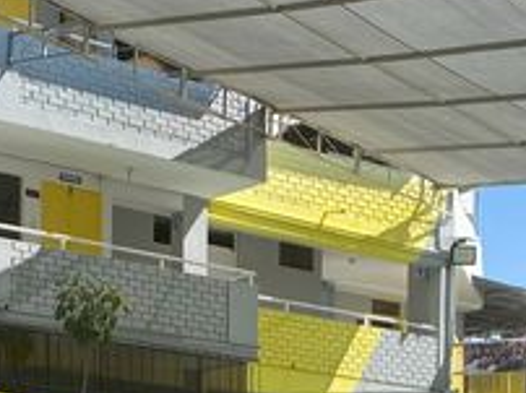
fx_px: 1563
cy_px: 661
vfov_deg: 13.2
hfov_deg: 19.0
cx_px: 404
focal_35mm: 103
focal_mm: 4.25
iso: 32
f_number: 1.8
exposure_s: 1/1103
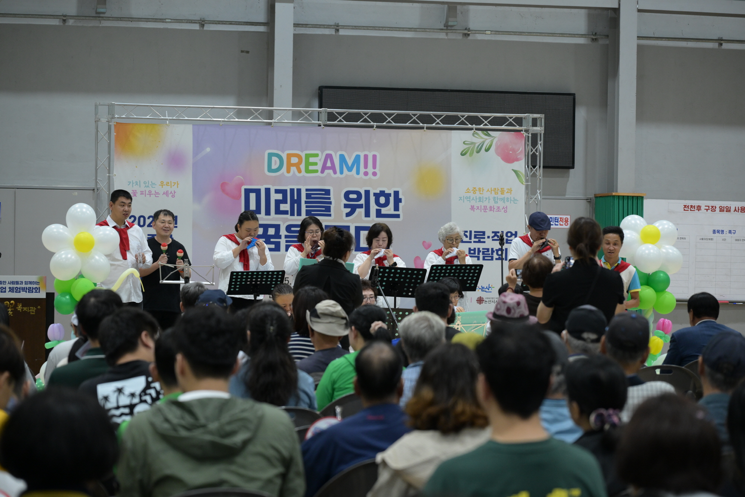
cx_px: 372
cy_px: 248
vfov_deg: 14.7
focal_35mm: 93
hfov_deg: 21.9
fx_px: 1924
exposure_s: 1/200
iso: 1600
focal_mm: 93
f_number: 4
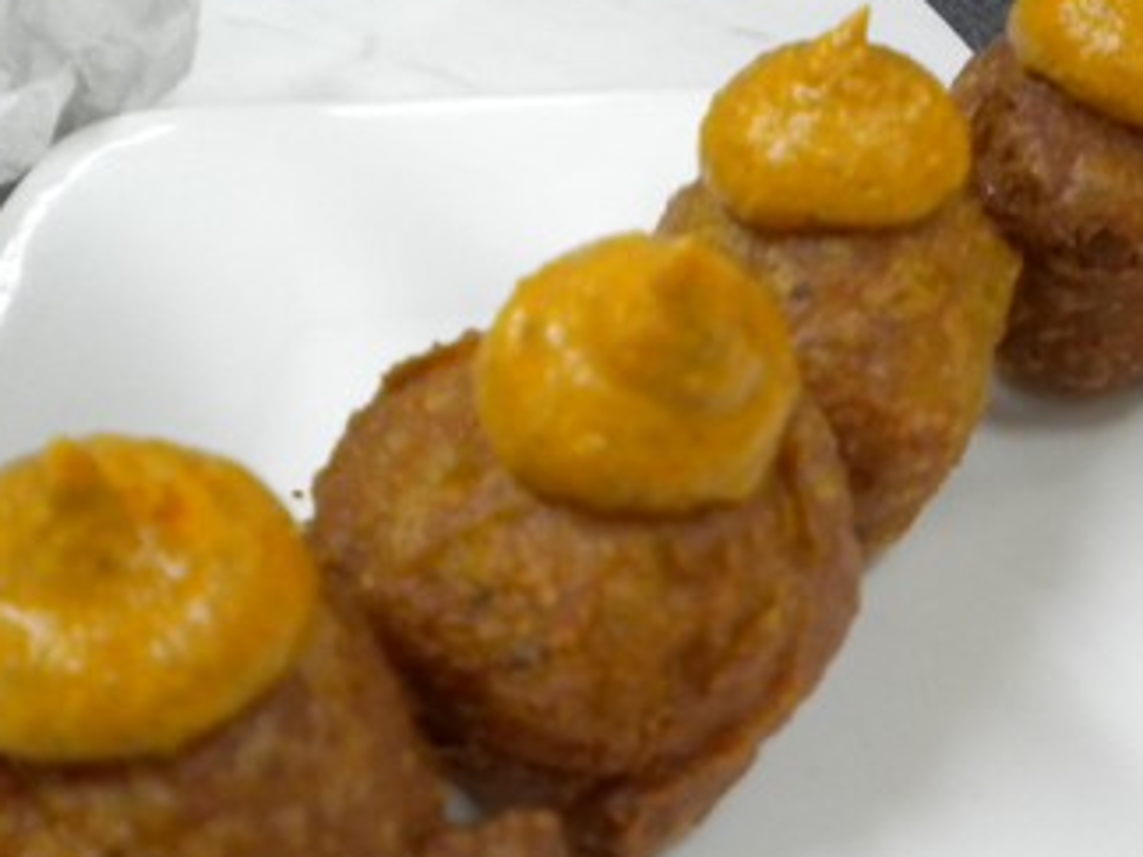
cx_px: 746
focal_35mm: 59
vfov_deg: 24.7
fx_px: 1948
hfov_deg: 32.5
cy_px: 557
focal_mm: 6.3
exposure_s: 1/32.8
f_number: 3.1
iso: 400
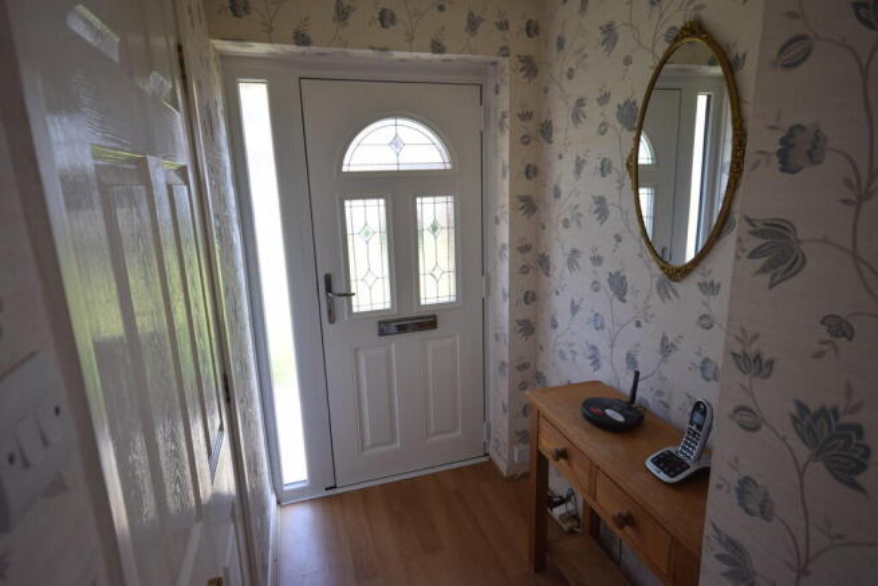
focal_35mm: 20
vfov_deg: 63.2
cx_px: 439
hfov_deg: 85.4
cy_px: 293
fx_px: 476
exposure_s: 1/100
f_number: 5
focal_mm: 13
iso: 400
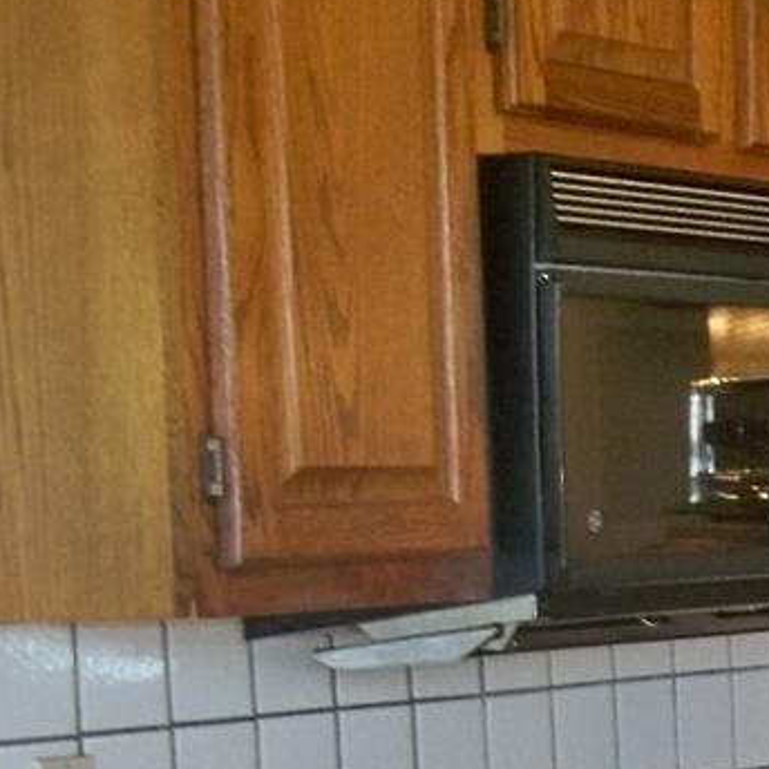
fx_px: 3393
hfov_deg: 11.8
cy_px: 1010
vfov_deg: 12.5
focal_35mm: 135
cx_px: 1458
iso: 200
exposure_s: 1/30
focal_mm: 6.2
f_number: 3.5
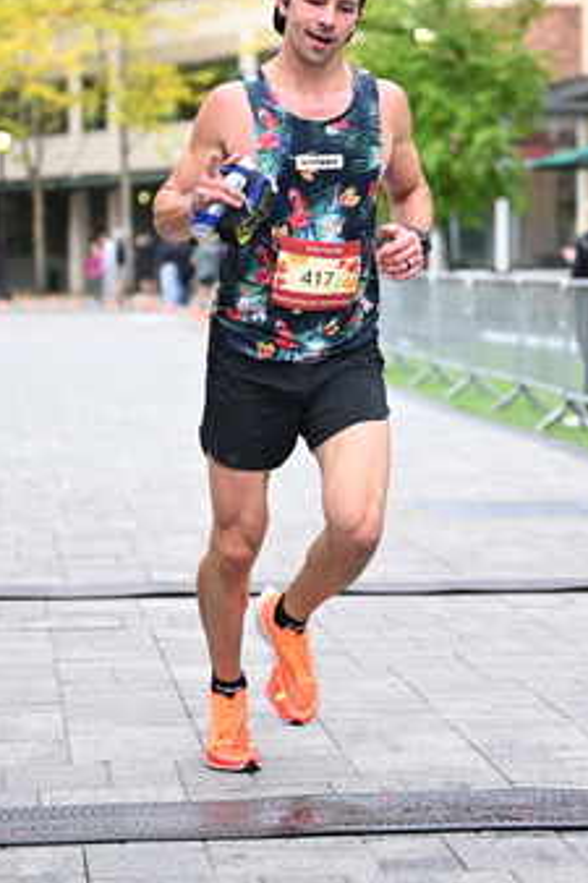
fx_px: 2796
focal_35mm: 114
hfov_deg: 12.0
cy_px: 266
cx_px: 344
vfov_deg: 17.9
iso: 1250
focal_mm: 70
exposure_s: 1/1250
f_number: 2.8
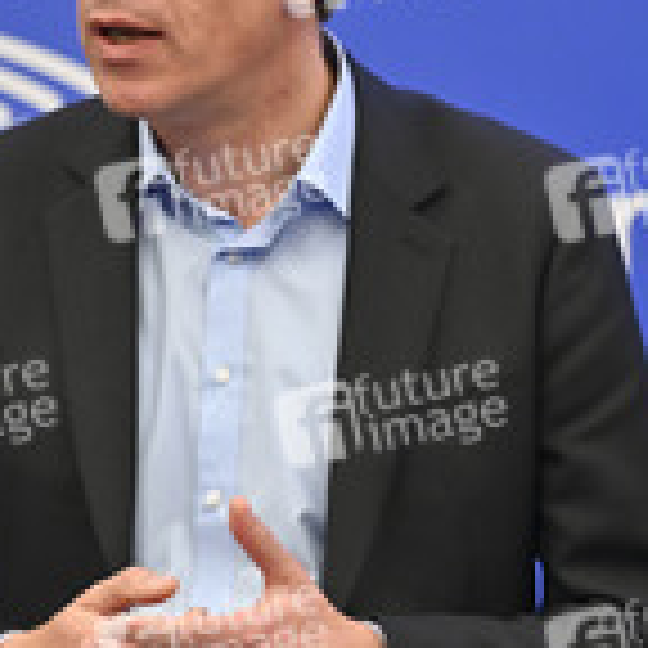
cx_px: 272
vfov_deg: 5.3
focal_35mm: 332
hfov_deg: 5.3
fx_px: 7031
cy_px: 302
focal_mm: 125
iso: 2000
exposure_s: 1/320
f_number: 2.8
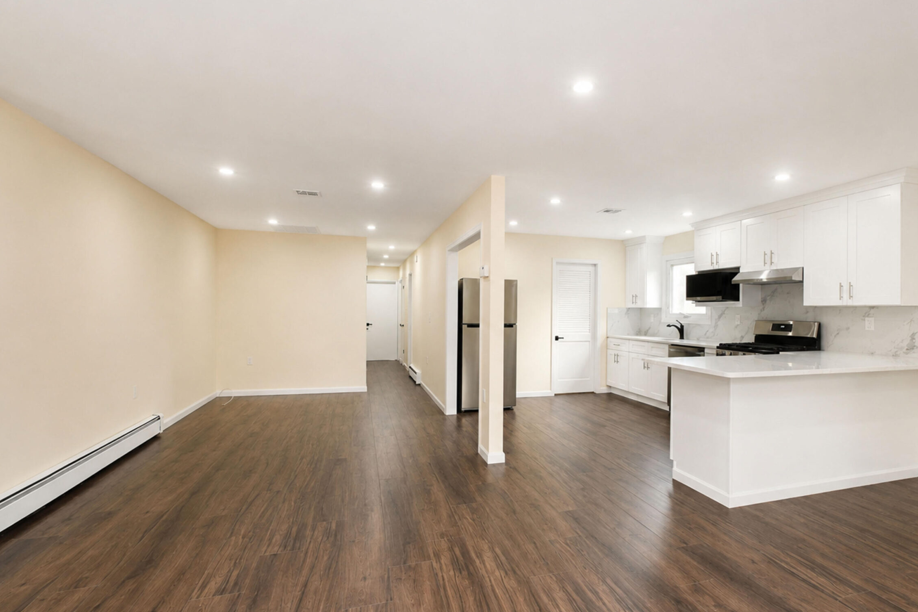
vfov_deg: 70.4
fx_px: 433
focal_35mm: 17
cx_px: 510
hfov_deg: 92.9
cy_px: 315
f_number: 8
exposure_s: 1/60
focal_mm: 10
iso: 1250
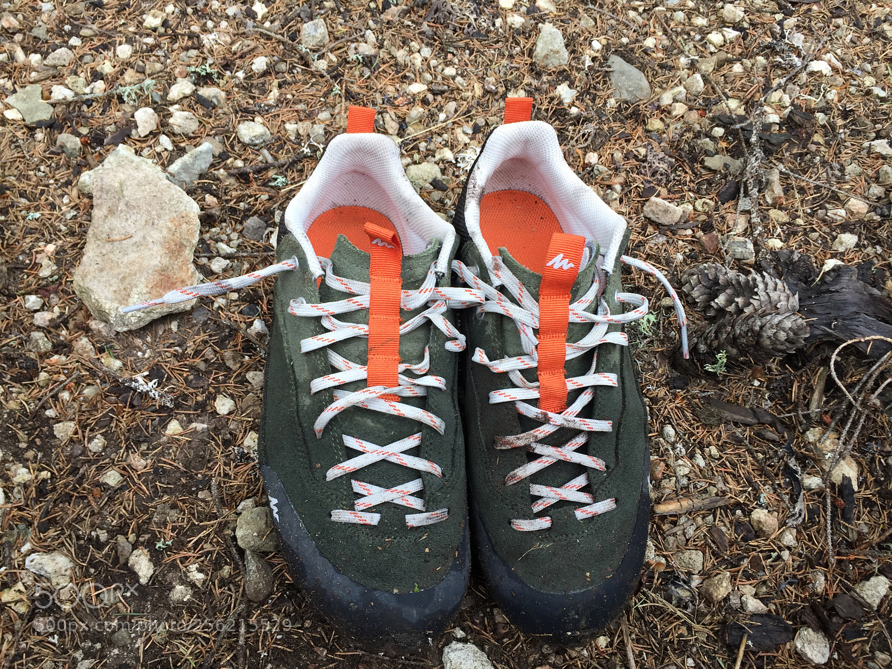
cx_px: 446
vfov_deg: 48.2
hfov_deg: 61.7
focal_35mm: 29
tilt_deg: -75.5
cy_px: 334
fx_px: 747
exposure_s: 1/100
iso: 32
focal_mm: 4.15
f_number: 2.2
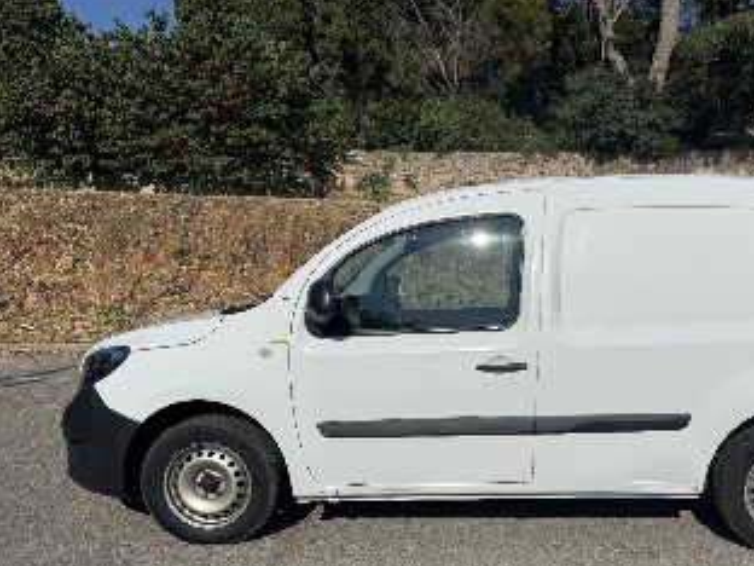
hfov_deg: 55.7
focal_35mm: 32
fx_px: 697
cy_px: 360
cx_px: 498
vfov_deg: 43.7
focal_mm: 6.76
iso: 64
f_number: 1.78
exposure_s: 1/14286
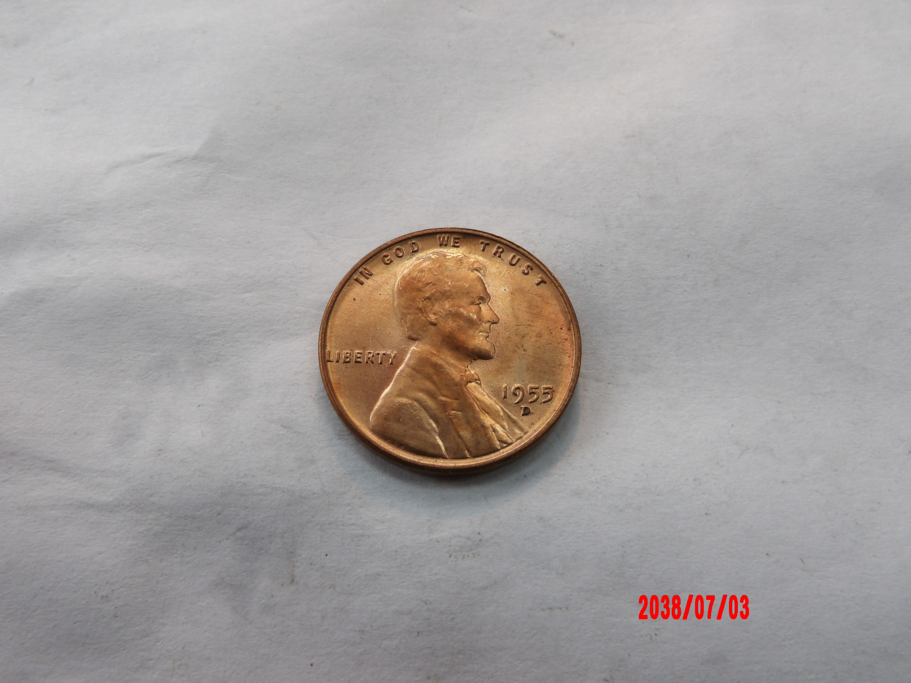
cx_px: 456
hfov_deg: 54.0
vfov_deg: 41.8
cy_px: 342
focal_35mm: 34
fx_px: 895
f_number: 4.5
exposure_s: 1/30
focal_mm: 6.2
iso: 107
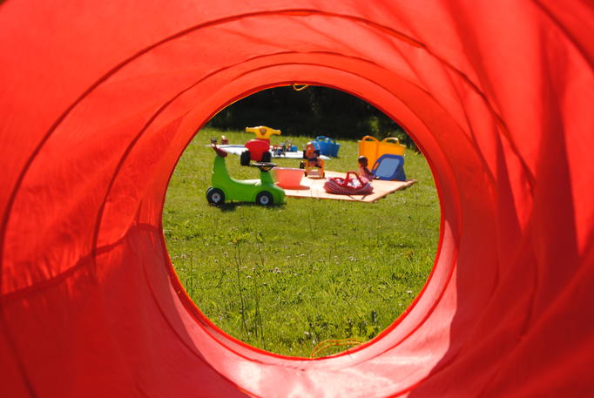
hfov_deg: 28.0
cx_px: 297
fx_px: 1190
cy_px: 199
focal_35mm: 72
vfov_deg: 19.0
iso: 100
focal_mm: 48
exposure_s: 1/320
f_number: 9
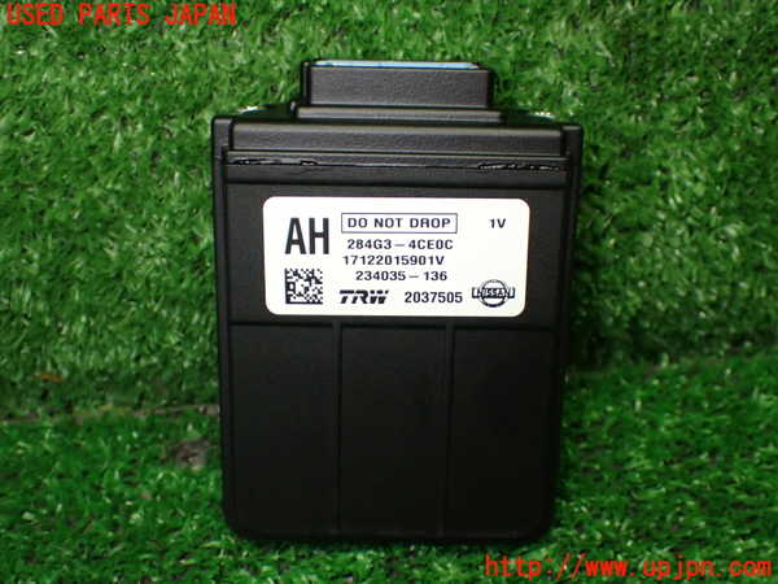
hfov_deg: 42.9
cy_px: 292
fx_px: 989
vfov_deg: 32.9
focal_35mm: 44
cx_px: 389
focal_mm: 7.84
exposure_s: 1/160
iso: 800
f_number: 2.9
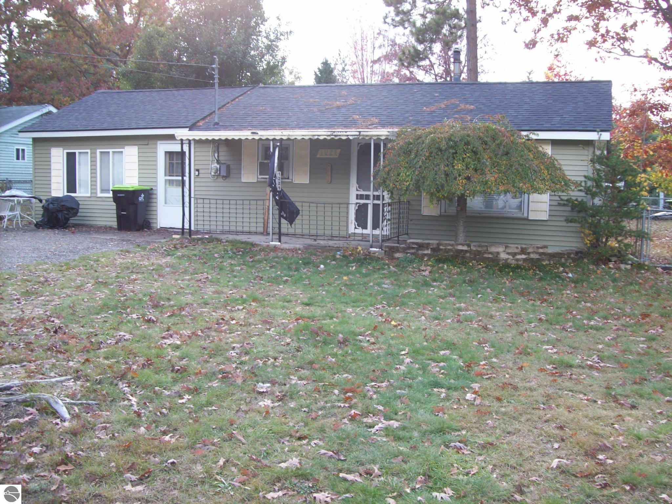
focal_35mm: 36
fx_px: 699
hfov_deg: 51.4
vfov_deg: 39.7
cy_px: 252
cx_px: 336
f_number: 2.7
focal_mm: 6
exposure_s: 1/102
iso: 80
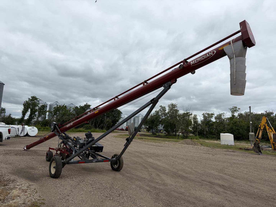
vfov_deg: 53.1
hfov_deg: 67.3
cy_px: 104
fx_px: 207
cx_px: 138
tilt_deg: +7.8
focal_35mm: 26
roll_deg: -2.5
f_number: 1.6
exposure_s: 1/4065
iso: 50
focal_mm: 5.96
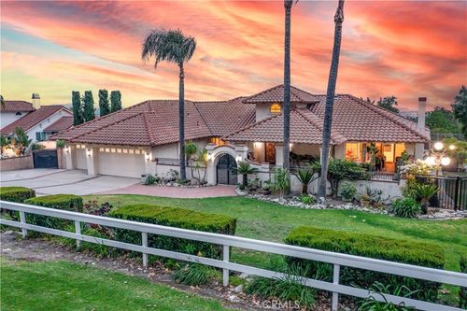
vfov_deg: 46.4
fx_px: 363
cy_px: 156
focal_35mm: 28
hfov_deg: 65.5
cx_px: 234
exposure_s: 1/15
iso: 400
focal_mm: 10.26
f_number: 4
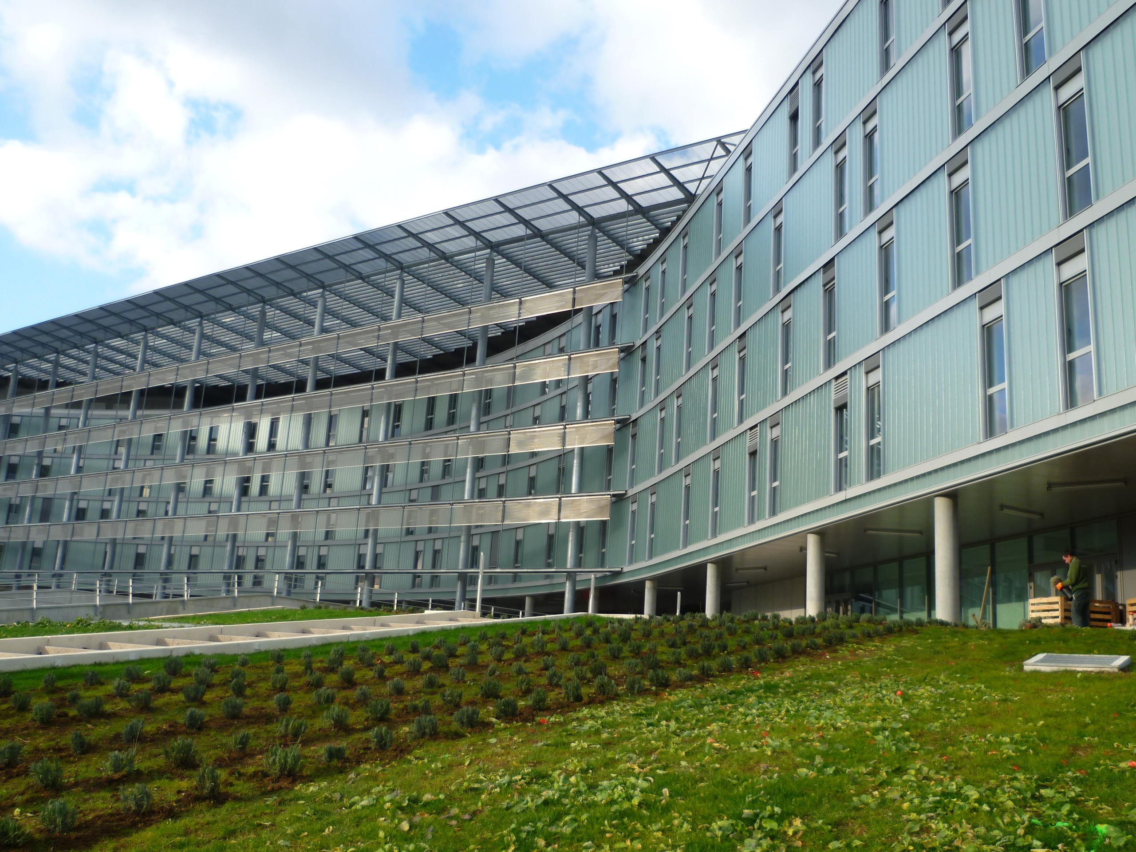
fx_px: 1050
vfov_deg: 44.2
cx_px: 568
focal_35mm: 32
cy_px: 426
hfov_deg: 56.8
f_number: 3
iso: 80
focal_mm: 5.7
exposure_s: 1/320
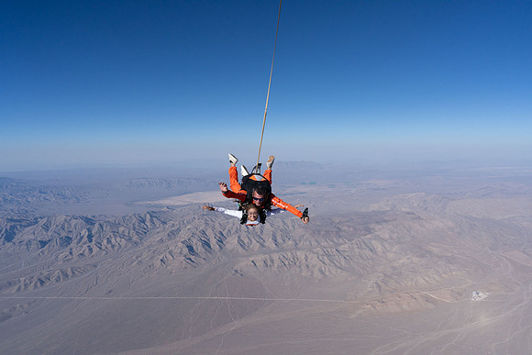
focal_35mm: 24
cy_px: 178
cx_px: 266
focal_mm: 24
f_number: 13
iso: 800
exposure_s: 1/2000
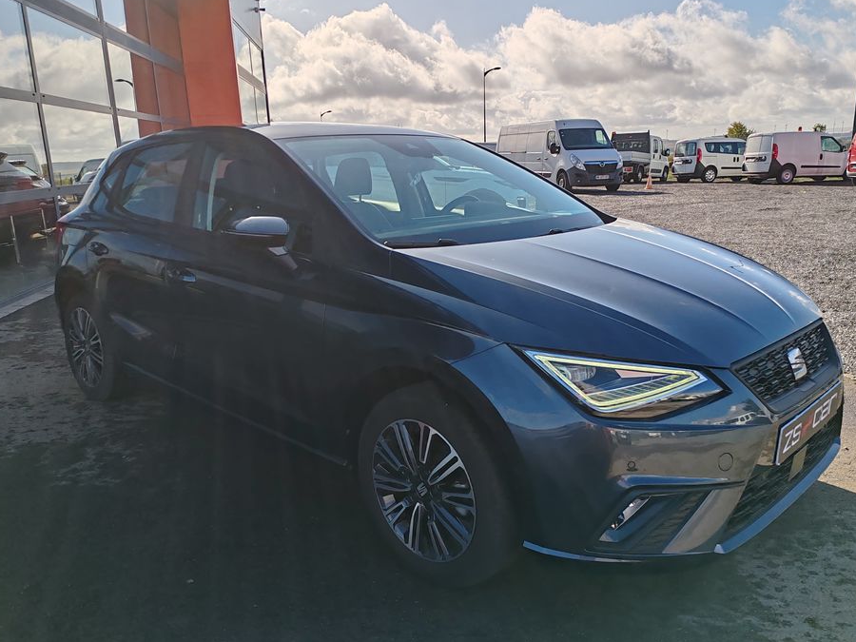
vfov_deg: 46.8
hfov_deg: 59.9
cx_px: 392
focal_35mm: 30
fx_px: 742
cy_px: 333
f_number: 1.9
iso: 50
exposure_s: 1/1000
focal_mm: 6.12
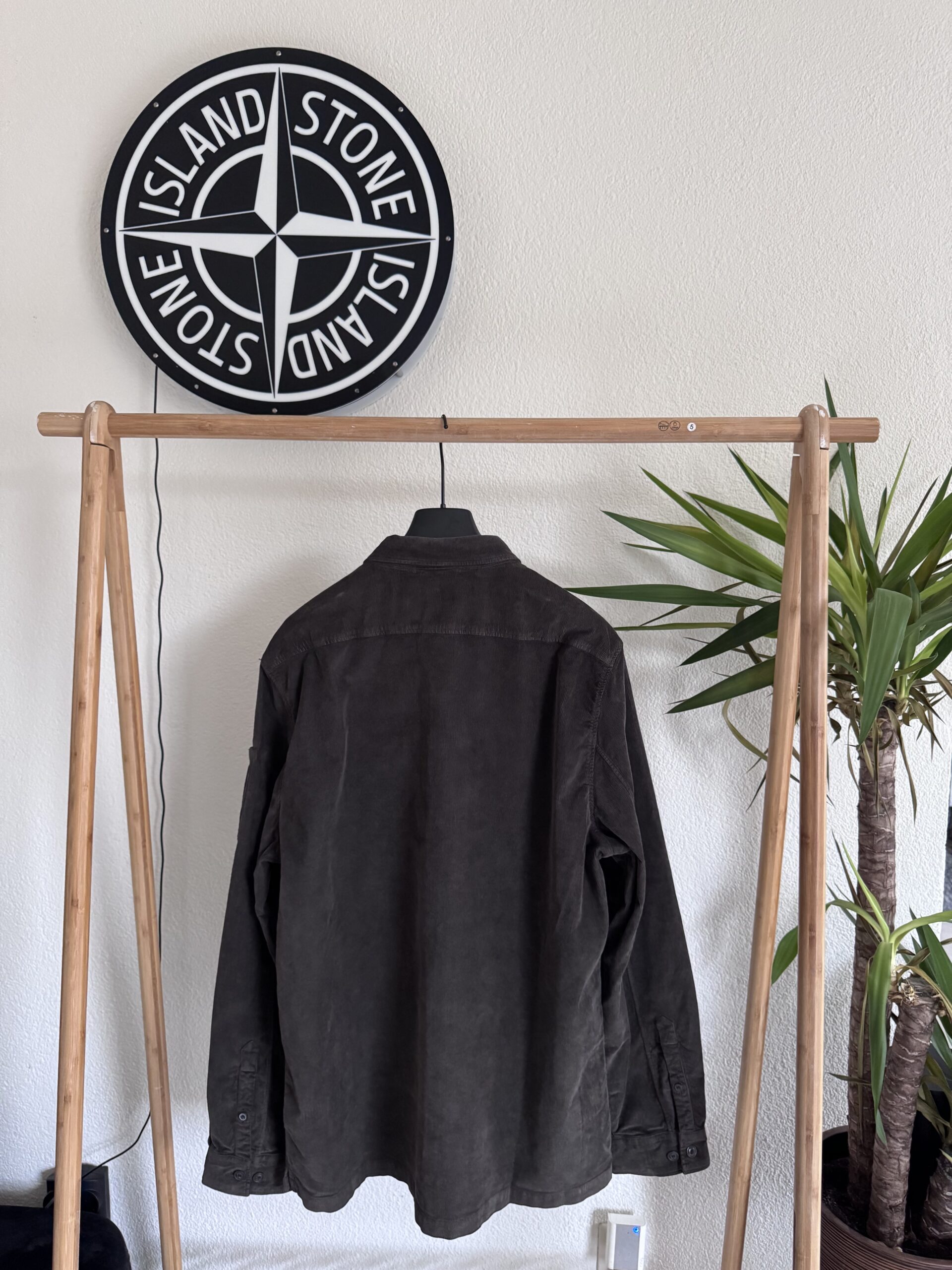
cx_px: 476
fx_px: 880
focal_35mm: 24
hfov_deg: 56.8
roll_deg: -1.1
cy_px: 635
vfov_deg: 71.6
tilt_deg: -5.3
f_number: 1.78
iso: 800
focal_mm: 6.76
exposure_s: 1/60
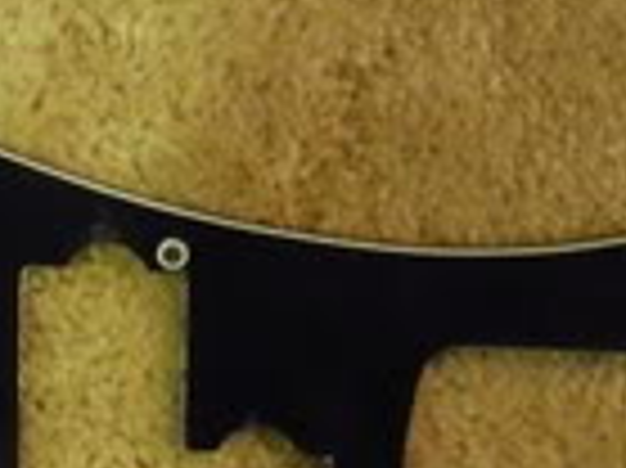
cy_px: 513
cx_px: -90
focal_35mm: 129
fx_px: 2331
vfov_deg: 11.3
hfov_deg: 14.9
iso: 500
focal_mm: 5
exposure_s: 1/8
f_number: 2.7
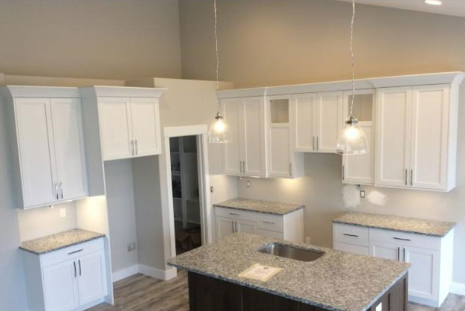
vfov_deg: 38.9
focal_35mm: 34
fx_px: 439
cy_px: 176
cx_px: 233
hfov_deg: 55.8
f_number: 2.4
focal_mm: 3.3
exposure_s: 1/24
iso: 32
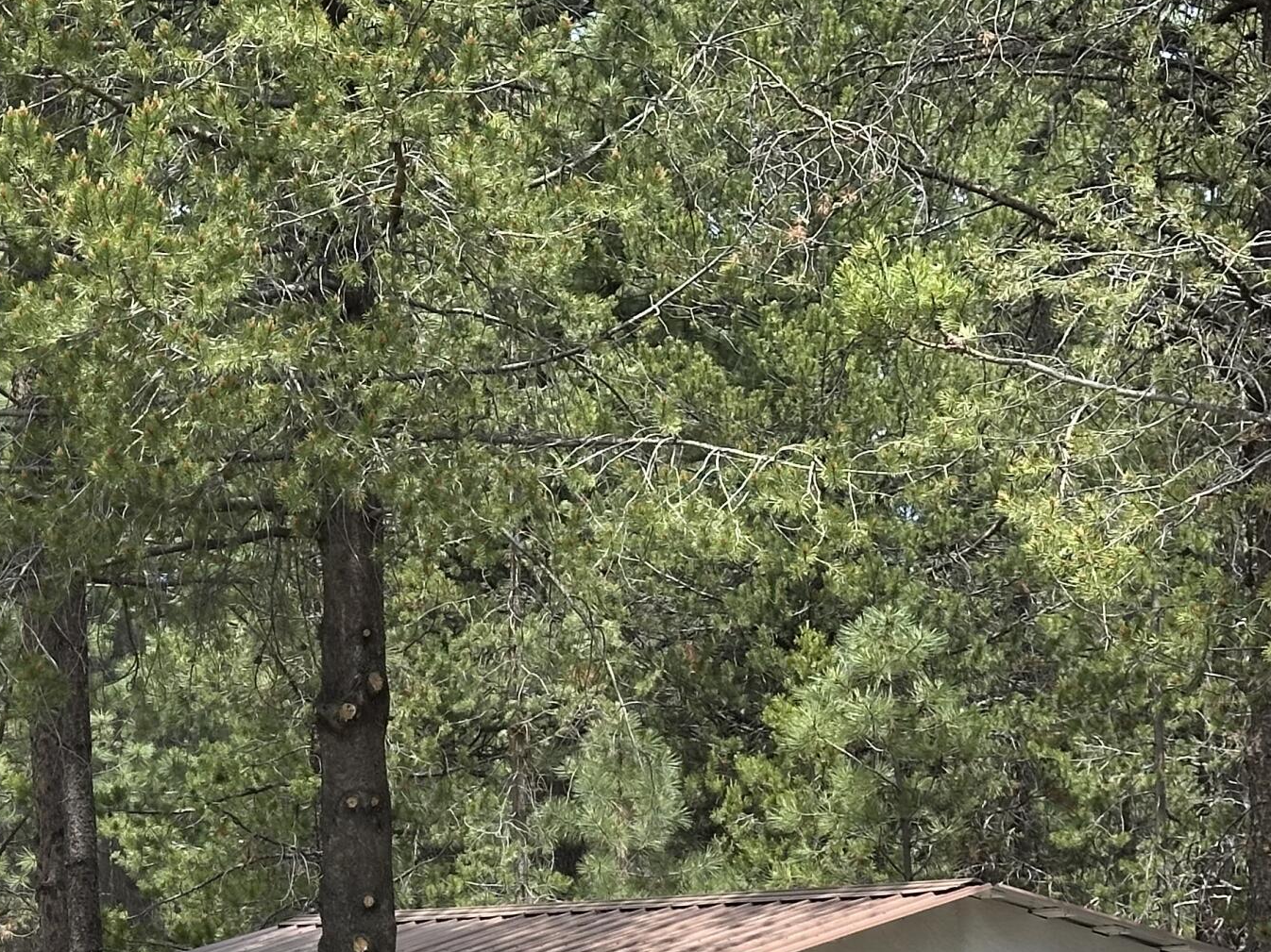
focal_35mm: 107
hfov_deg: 18.0
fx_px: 3928
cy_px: 1057
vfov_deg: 13.5
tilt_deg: -0.8
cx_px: 43
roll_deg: +0.9
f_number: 1.78
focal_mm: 6.86
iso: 64
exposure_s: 1/1395
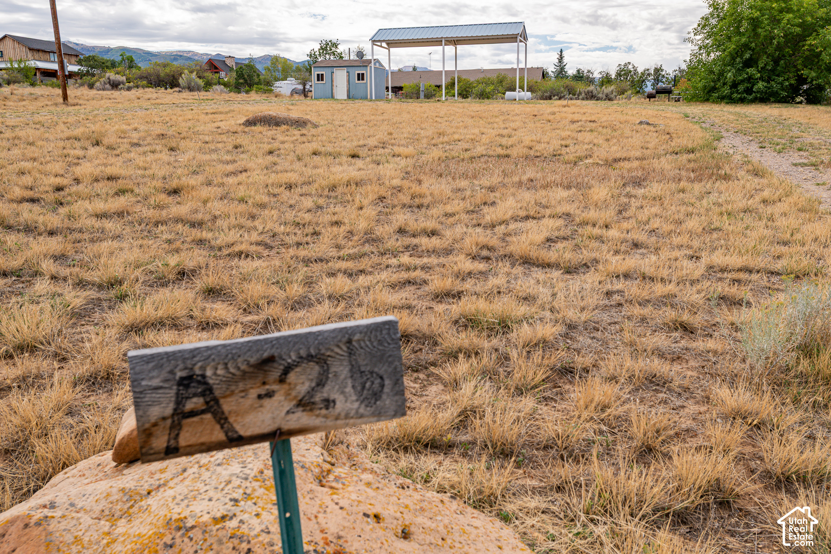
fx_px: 808
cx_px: 416
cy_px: 277
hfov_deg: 54.4
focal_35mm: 35
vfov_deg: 37.8
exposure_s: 1/250
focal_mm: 35
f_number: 11
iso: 250
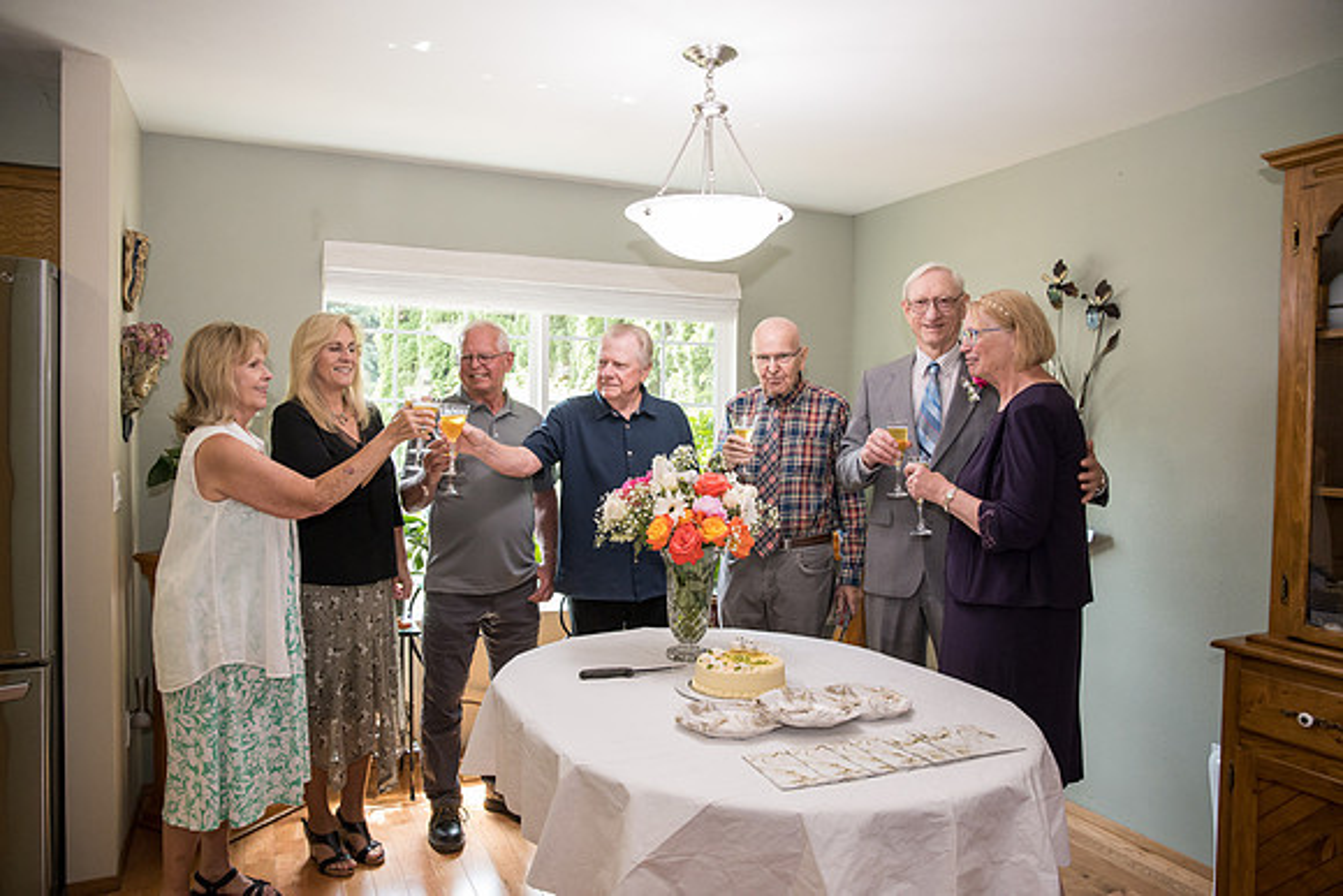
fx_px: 896
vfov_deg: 53.2
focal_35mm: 24
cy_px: 448
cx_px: 672
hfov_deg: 73.7
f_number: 4
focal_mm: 24
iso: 2500
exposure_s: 1/320
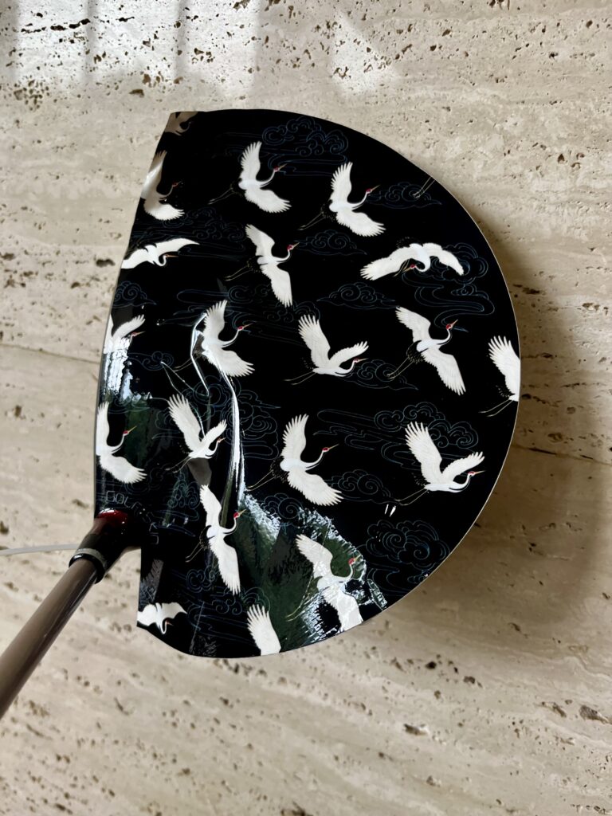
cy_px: 408
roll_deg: -5.7
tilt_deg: -15.1
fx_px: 613
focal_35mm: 26
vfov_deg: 67.3
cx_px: 306
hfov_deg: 53.1
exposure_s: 1/100
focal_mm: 5.1
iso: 125
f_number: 1.6
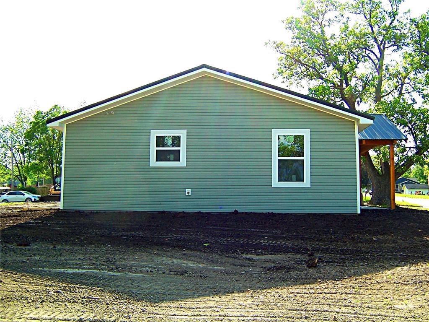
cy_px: 161
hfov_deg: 55.4
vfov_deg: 42.9
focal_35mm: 33
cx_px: 214
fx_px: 409
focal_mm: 5.5
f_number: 3.4
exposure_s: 1/350
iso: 80
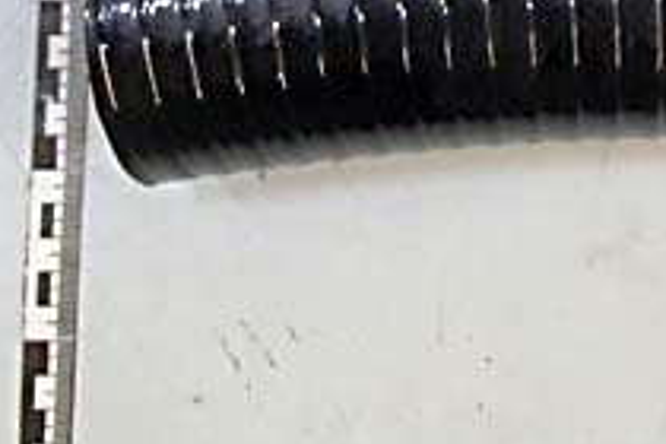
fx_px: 1757
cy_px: -282
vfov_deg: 13.3
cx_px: 574
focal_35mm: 95
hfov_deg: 21.1
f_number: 4.1
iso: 320
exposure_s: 1/30
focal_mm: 5.4
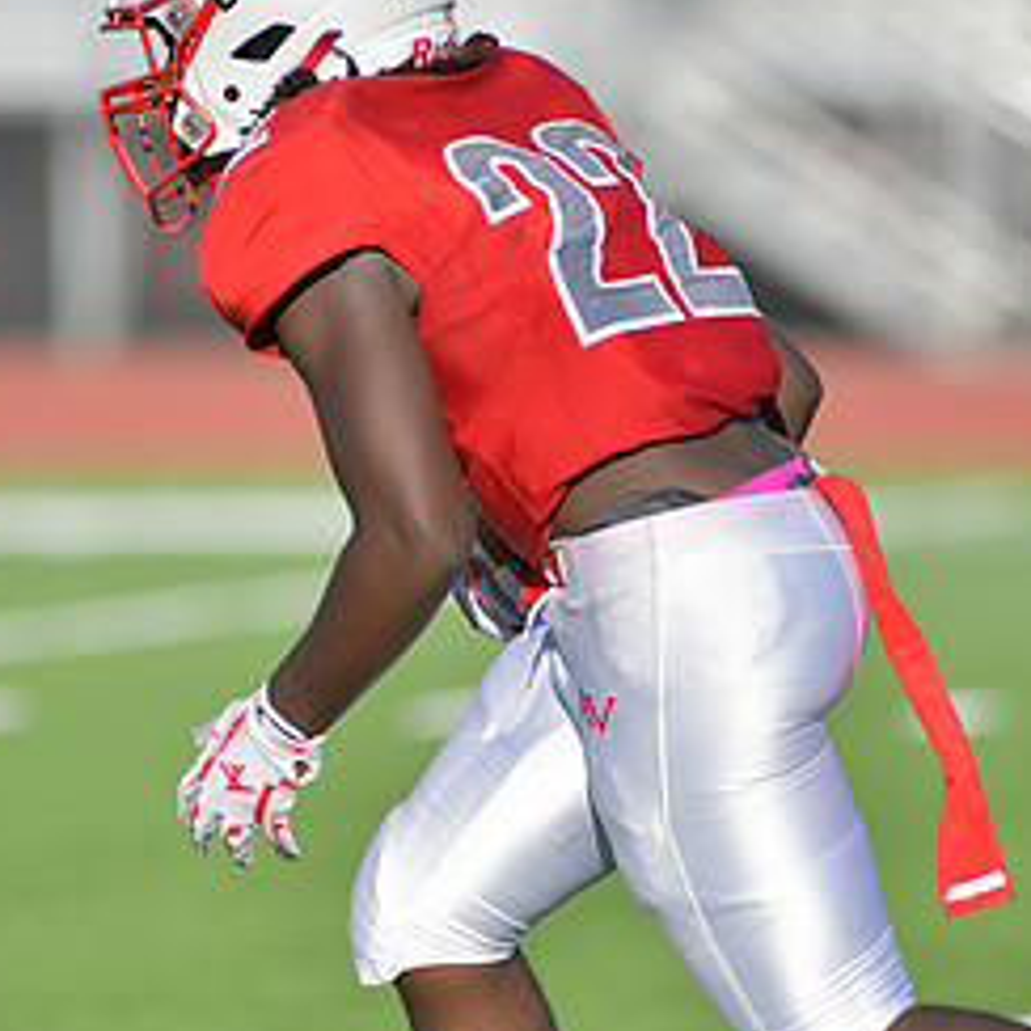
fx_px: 20420
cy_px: 627
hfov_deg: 2.9
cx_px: 423
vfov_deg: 2.9
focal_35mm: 606
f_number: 3.5
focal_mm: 300
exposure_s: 1/2000
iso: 100
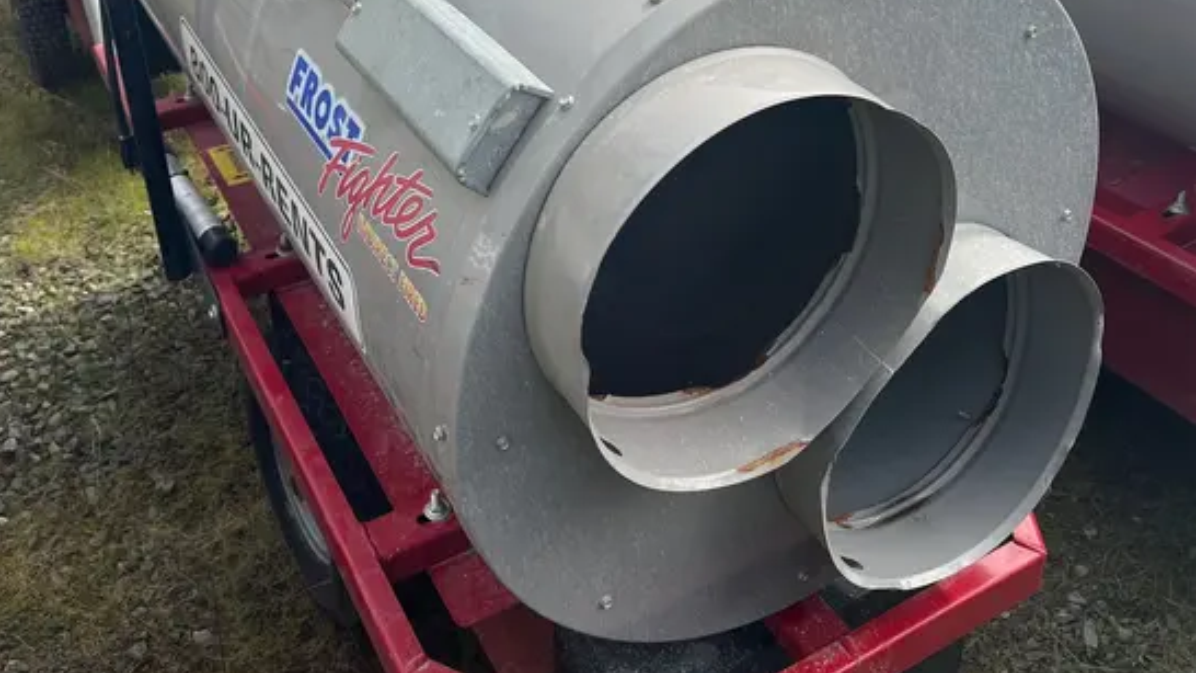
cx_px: 596
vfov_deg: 29.6
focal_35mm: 38
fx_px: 1205
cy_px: 36
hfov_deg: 52.8
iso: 50
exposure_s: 1/1647
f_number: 1.6
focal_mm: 5.1
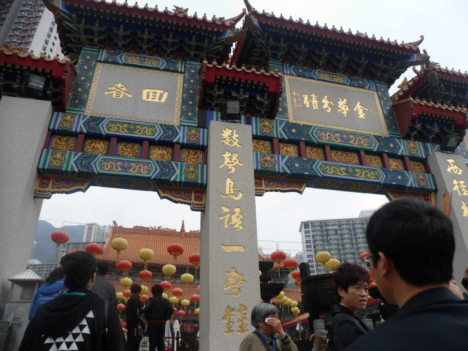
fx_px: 352
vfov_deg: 53.1
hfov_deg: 67.3
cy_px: 176
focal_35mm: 26
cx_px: 234
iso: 80
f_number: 3.3
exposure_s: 1/250
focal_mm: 4.9
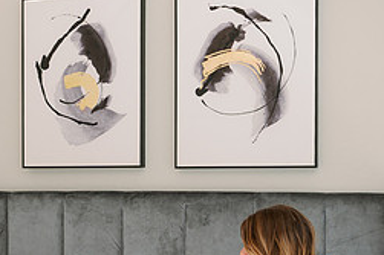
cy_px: 215
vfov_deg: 18.2
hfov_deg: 27.1
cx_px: 106
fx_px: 789
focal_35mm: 74
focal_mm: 32
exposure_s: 1/200
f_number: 3.2
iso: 320
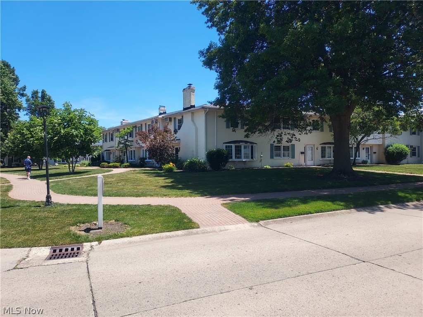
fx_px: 293
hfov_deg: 71.6
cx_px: 212
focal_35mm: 24
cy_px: 158
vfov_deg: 56.8
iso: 40
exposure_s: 1/783
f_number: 1.8
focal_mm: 4.6
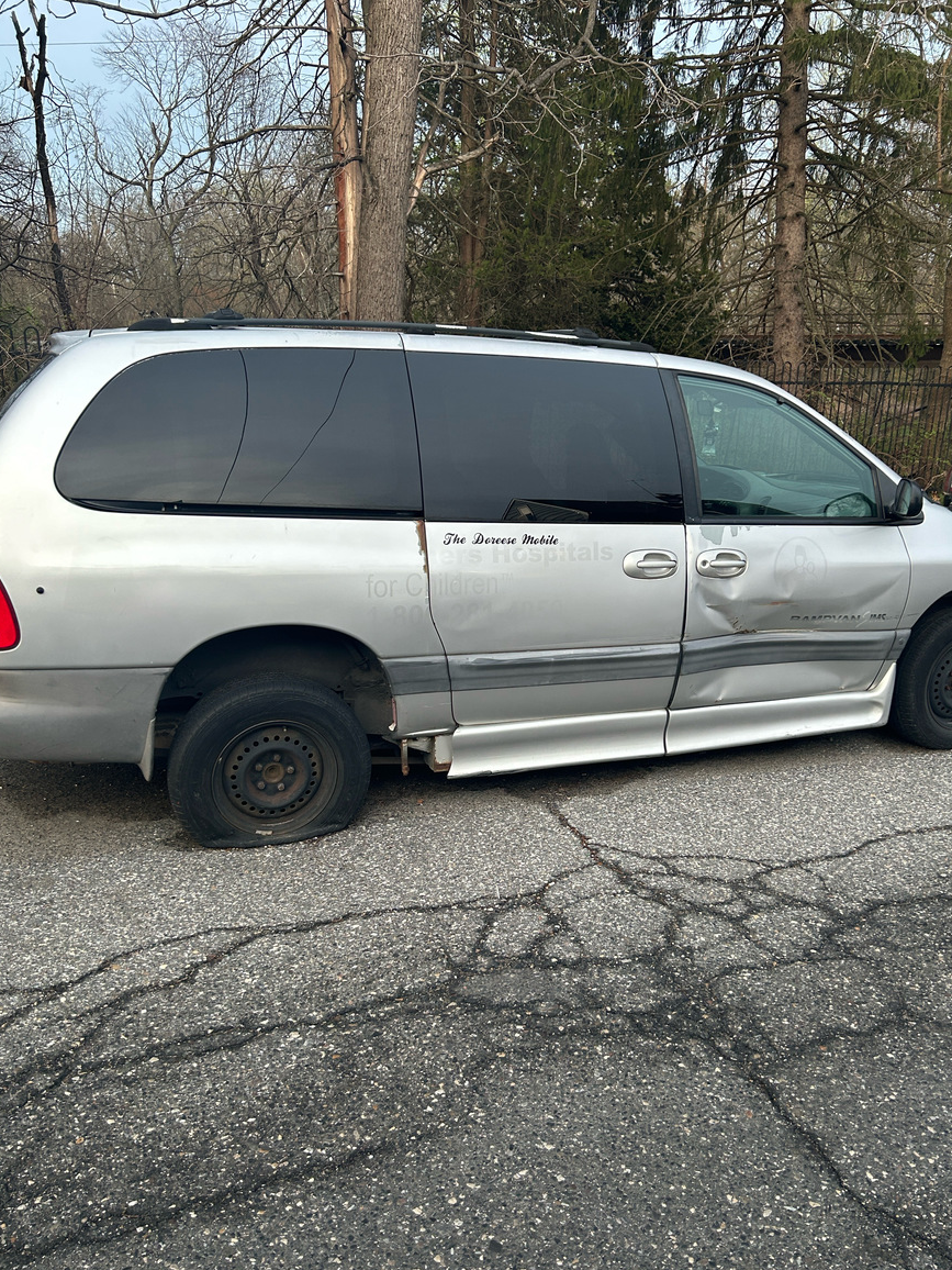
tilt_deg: -15.9
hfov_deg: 51.3
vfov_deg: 65.3
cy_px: 649
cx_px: 489
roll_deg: -0.7
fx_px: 990
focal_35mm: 27
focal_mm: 5.7
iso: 125
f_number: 1.5
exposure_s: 1/121
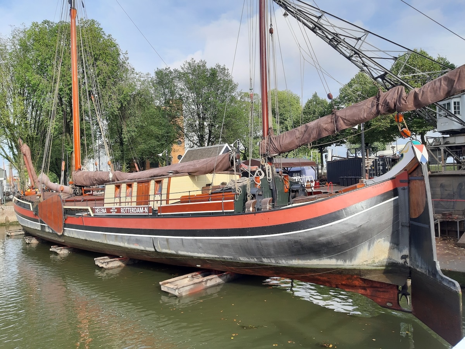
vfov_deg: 51.4
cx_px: 232
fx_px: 363
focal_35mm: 27
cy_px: 174
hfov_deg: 65.3
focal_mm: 3.93
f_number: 1.7
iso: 40
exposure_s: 1/673
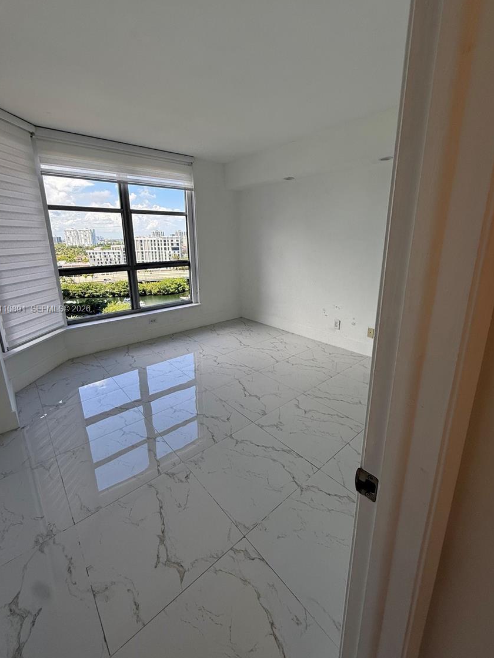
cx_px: 246
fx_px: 285
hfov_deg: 81.7
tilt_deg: -12.3
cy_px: 310
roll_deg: +0.2
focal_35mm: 15
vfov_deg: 98.1
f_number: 2.2
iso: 64
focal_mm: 2.22
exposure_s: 1/326
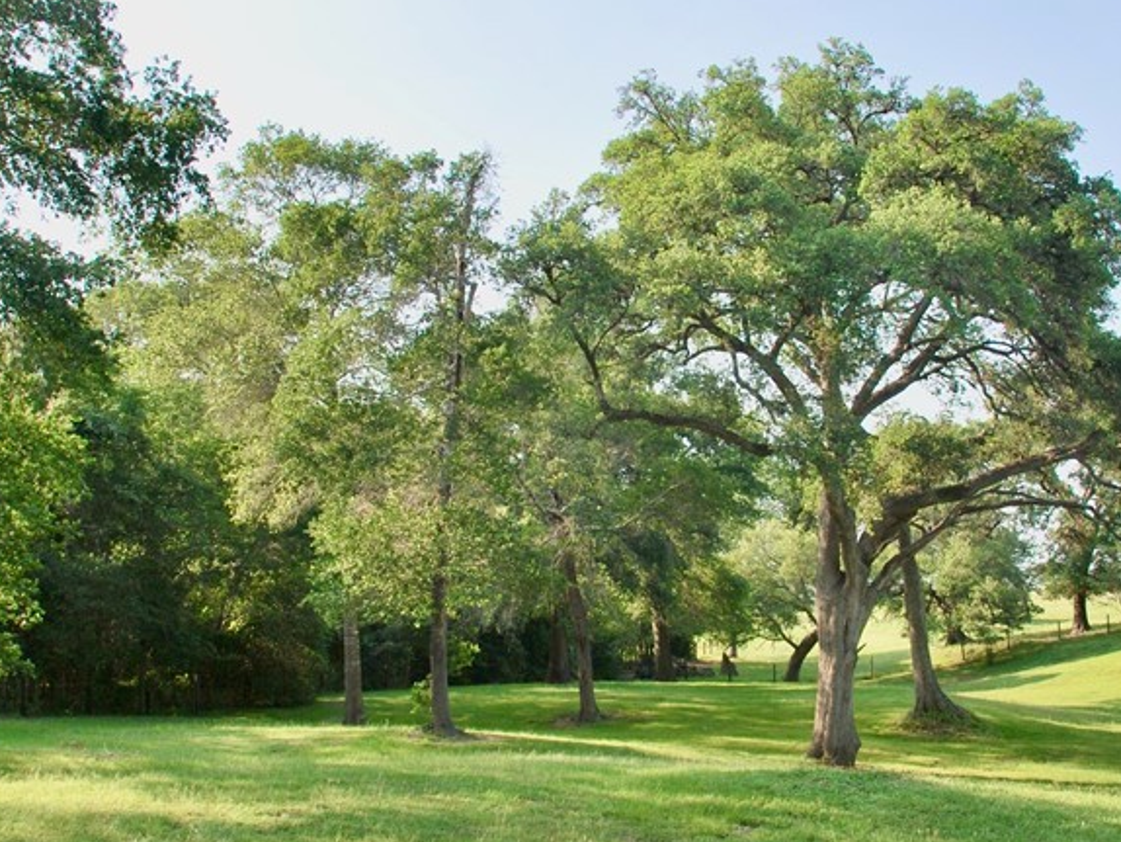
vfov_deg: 29.7
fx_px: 1587
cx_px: 653
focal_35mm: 49
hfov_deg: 38.8
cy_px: 395
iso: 100
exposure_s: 1/200
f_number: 6.3
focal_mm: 18
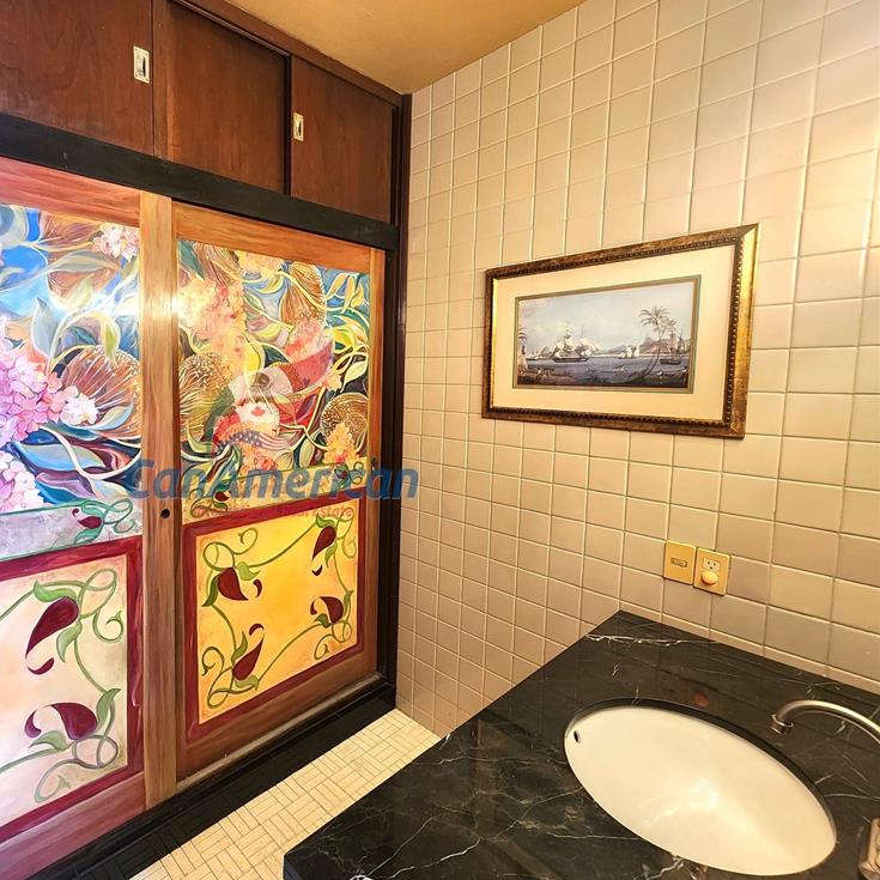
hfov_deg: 83.3
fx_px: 460
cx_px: 268
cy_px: 432
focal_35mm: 16
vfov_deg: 87.4
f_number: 2.2
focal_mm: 2.2
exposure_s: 1/60
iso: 250
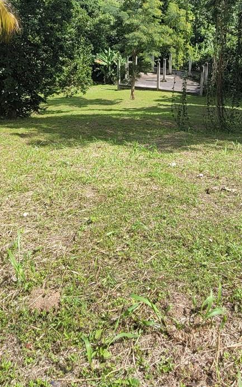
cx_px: 125
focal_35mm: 32
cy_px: 76
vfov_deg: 55.3
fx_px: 337
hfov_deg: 39.4
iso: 64
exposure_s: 1/1235
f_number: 2.2
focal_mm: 2.2
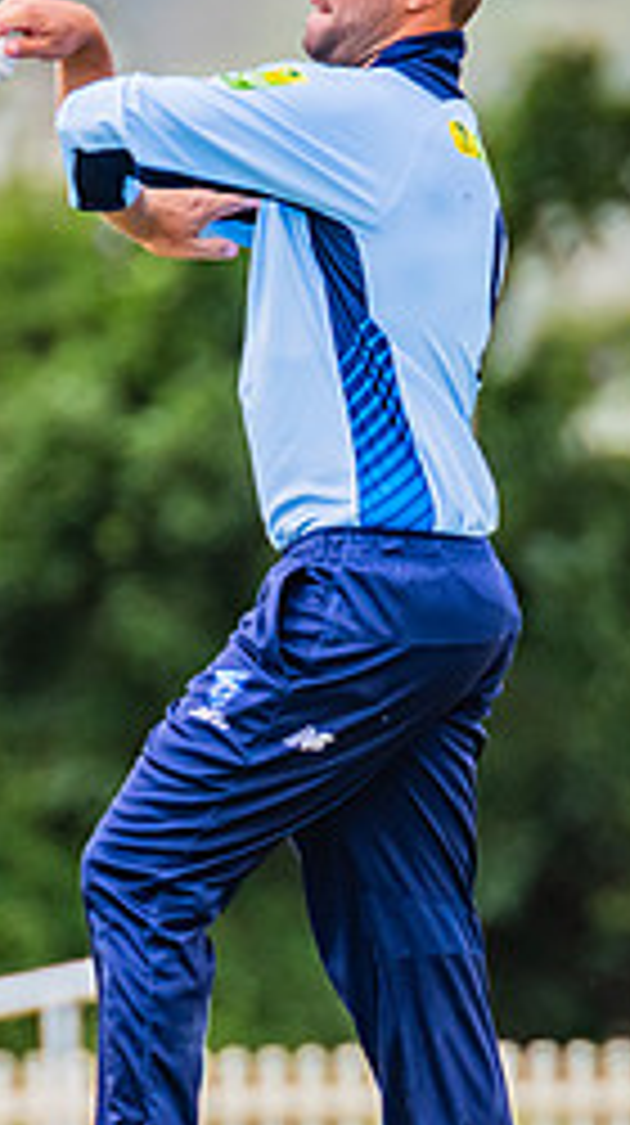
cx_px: 369
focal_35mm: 2058
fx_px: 61326
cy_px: 623
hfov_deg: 0.6
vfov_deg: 1.1
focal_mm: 600
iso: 800
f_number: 8
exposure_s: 1/1250
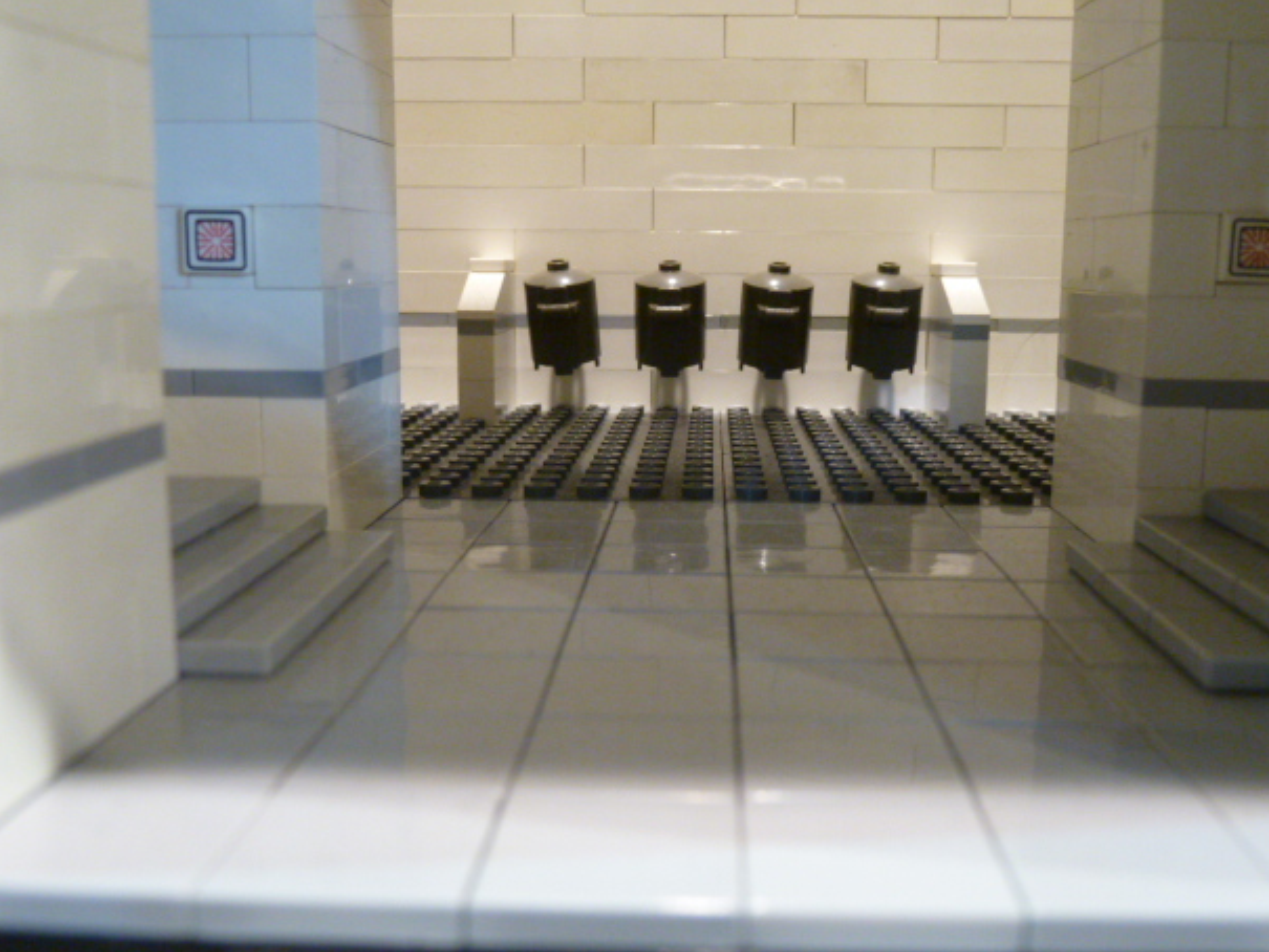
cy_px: 480
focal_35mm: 37
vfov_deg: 38.7
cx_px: 665
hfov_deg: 50.1
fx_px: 1357
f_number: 3.5
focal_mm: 5.7
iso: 400
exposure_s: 1/10
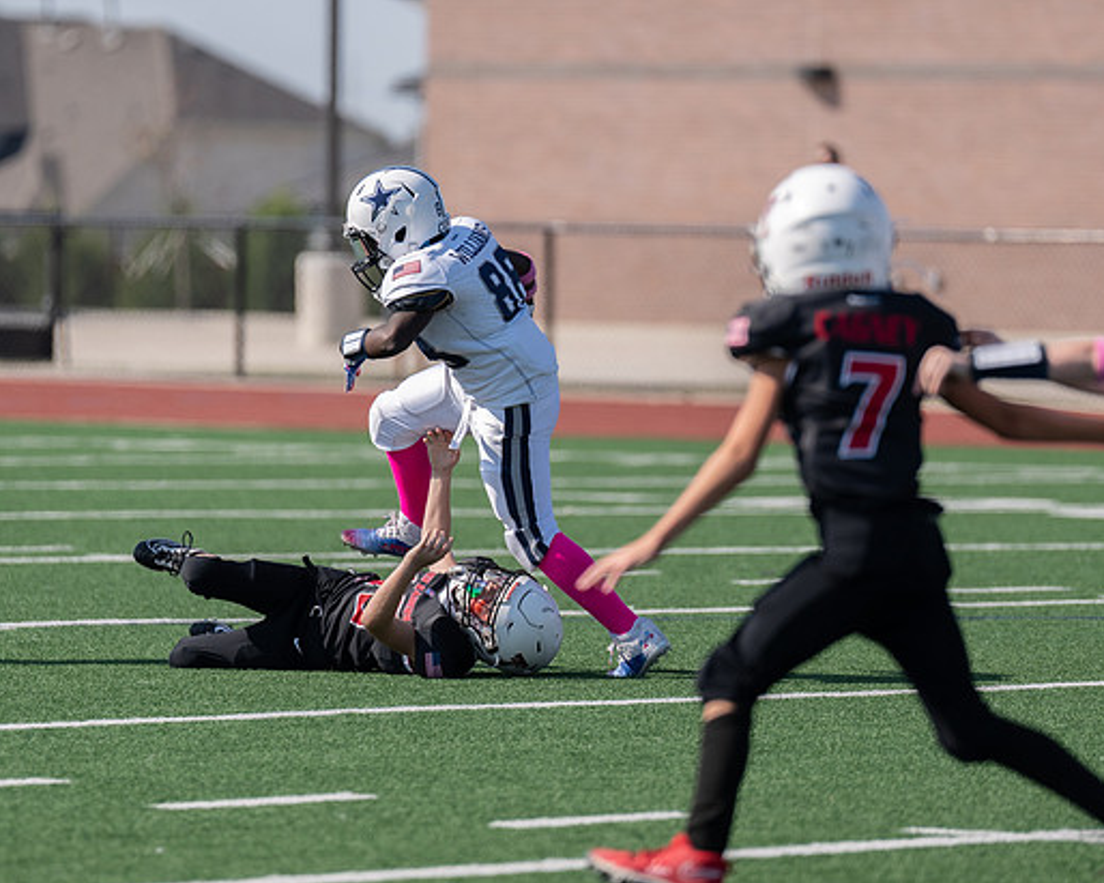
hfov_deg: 5.3
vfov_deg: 4.2
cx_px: 539
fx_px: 11924
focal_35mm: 365
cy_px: 414
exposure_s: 1/2000
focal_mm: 200
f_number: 2.8
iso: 100
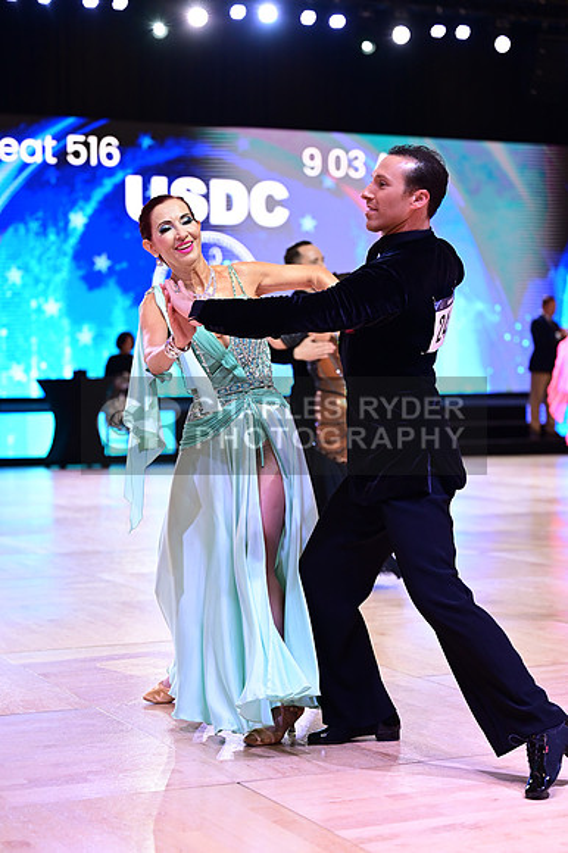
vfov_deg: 27.4
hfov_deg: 18.4
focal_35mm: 74
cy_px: 426
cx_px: 284
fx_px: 1753
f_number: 2.8
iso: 2000
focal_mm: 74
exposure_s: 1/500
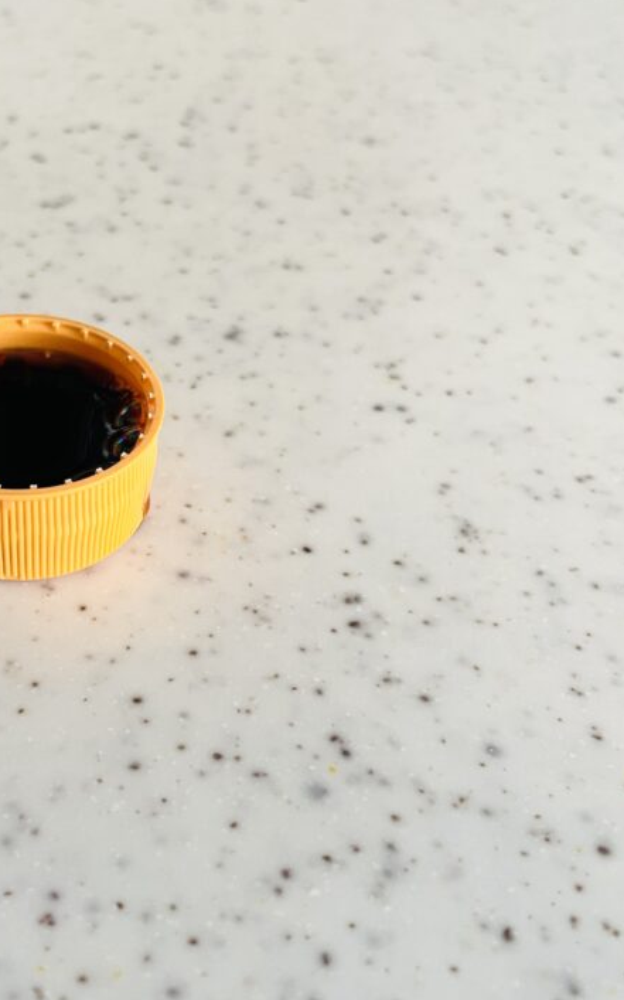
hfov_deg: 31.3
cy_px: 513
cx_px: 141
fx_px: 1089
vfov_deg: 49.3
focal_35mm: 40
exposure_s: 1/60
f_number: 1.6
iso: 125
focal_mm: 4.2
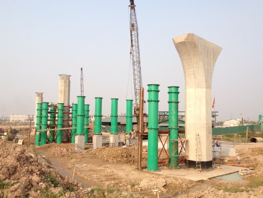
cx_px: 137
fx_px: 296
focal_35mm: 39
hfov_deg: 47.8
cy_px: 99
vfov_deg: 36.9
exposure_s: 1/1200
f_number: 2.4
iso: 50
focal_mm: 4.28
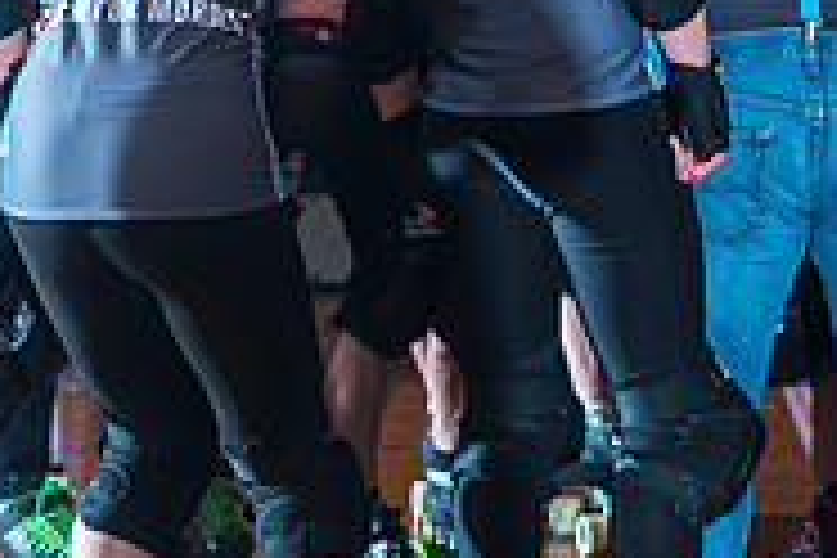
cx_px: 756
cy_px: 20
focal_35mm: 193
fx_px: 4487
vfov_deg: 7.1
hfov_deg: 10.6
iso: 800
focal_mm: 62
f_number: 6.3
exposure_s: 1/160
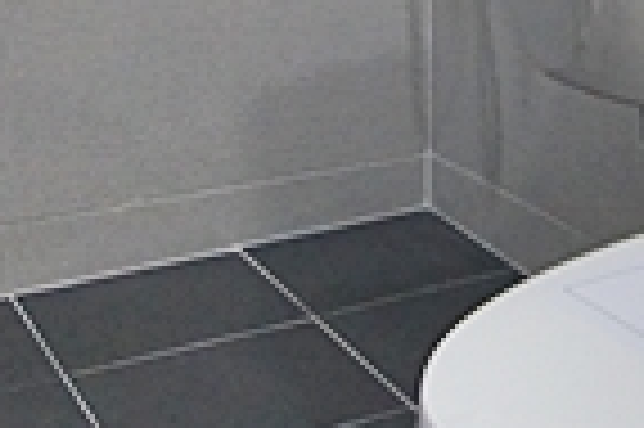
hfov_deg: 22.4
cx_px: 761
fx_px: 1501
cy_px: -315
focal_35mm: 84
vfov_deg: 14.5
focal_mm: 10
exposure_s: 1/125
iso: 800
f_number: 4
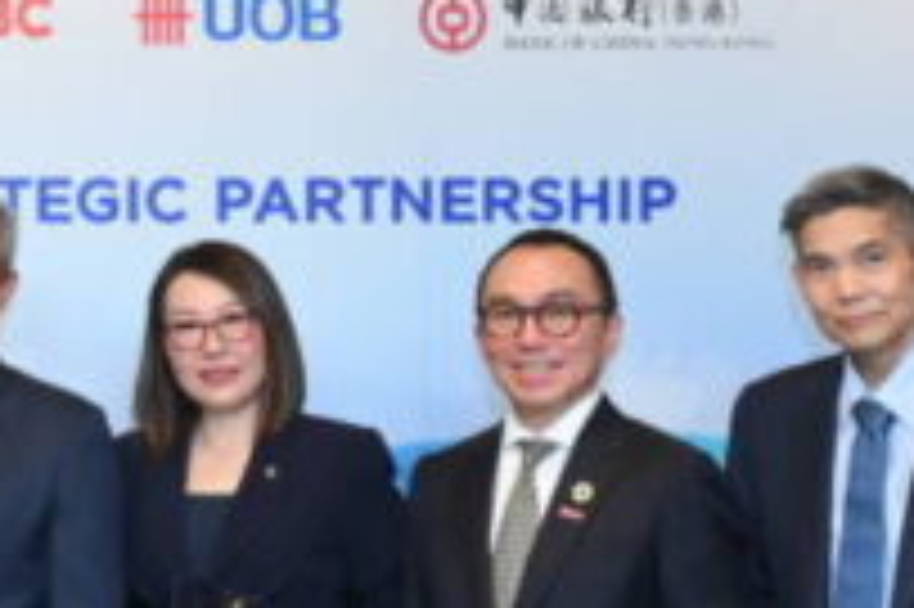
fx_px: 3450
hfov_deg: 14.0
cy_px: 324
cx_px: -518
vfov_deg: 10.1
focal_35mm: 136
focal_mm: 27
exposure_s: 1/160
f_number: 4
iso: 1250
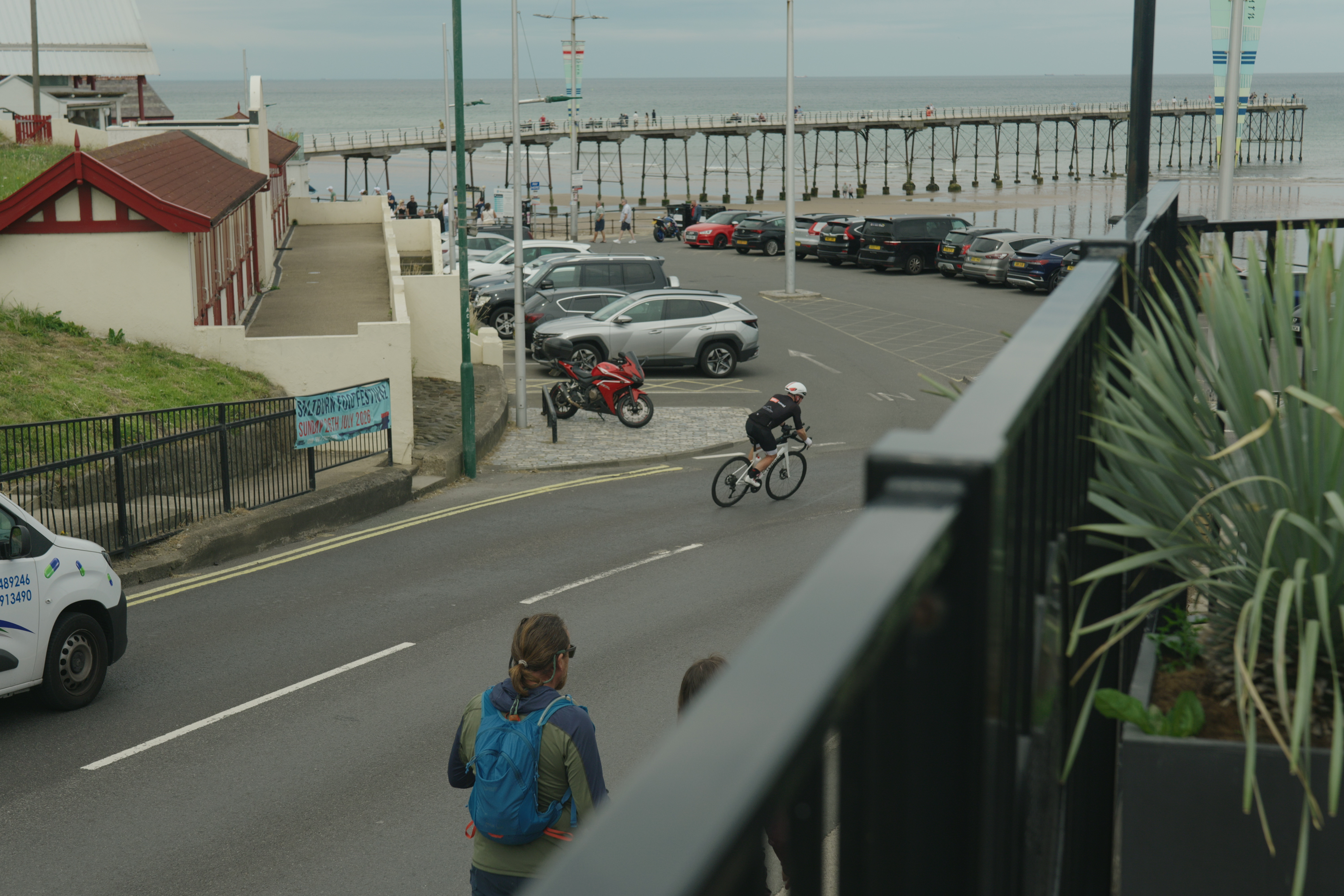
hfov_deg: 39.6
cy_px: 448
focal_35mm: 50
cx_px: 672
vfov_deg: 27.0
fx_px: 1867
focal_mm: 50
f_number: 6.3
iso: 640
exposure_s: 1/1300
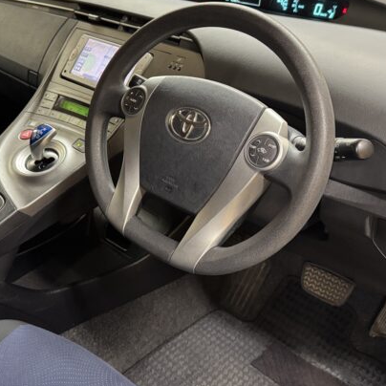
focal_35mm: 42
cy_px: 158
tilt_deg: -25.0
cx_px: 150
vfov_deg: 39.9
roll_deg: -2.3
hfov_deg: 39.8
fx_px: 530
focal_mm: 6.76
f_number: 1.78
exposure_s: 1/50
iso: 500
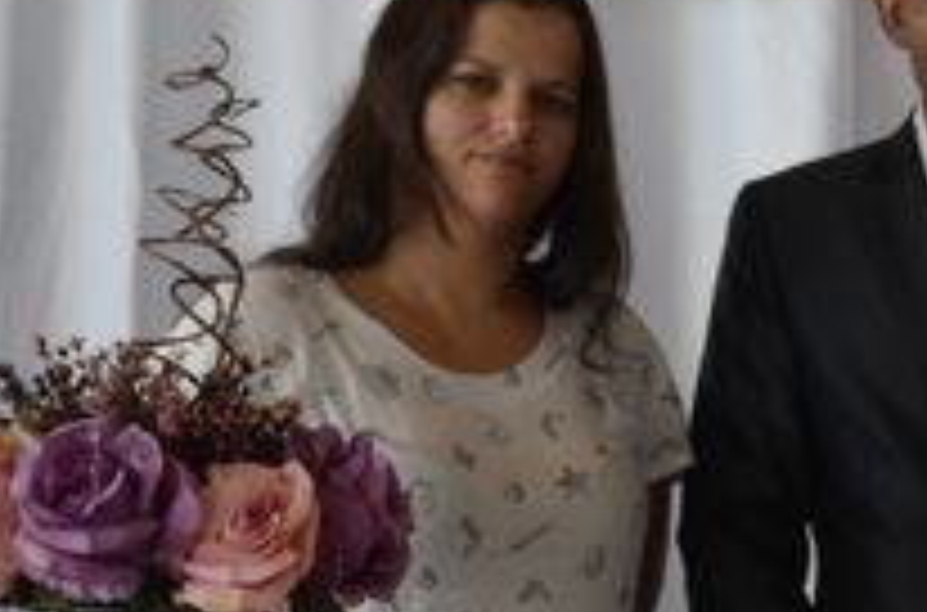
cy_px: 691
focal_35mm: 128
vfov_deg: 10.5
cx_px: 1296
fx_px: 3286
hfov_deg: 15.1
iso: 360
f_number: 5.6
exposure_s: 1/125
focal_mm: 22
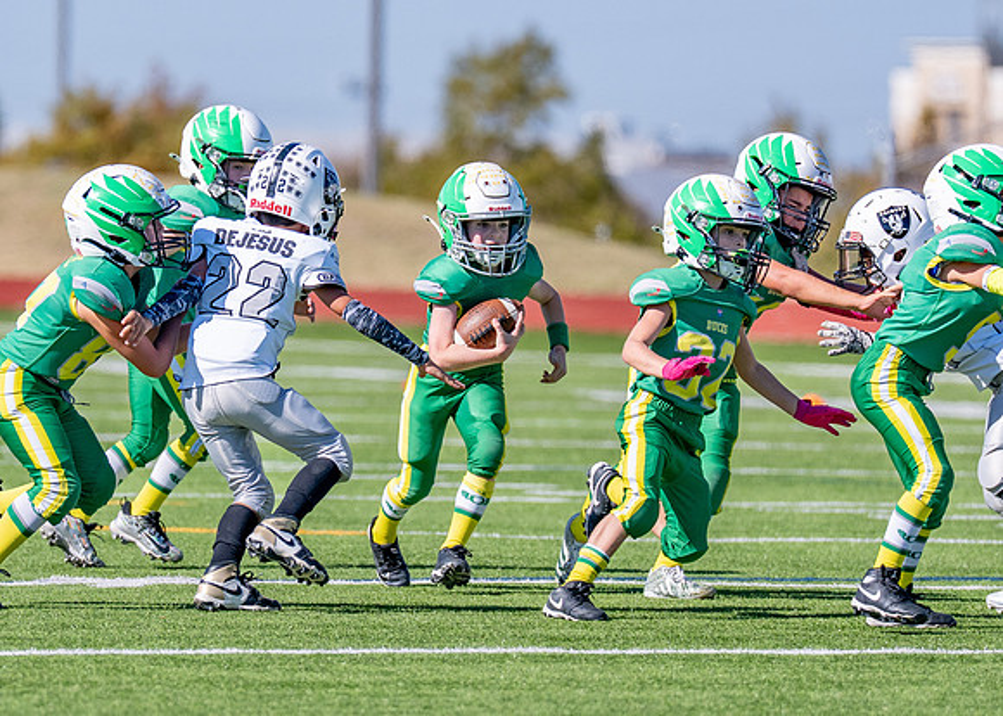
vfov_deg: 2.8
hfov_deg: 4.0
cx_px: 336
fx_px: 14453
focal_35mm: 507
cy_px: 364
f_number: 2.8
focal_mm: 200
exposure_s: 1/4000
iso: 160
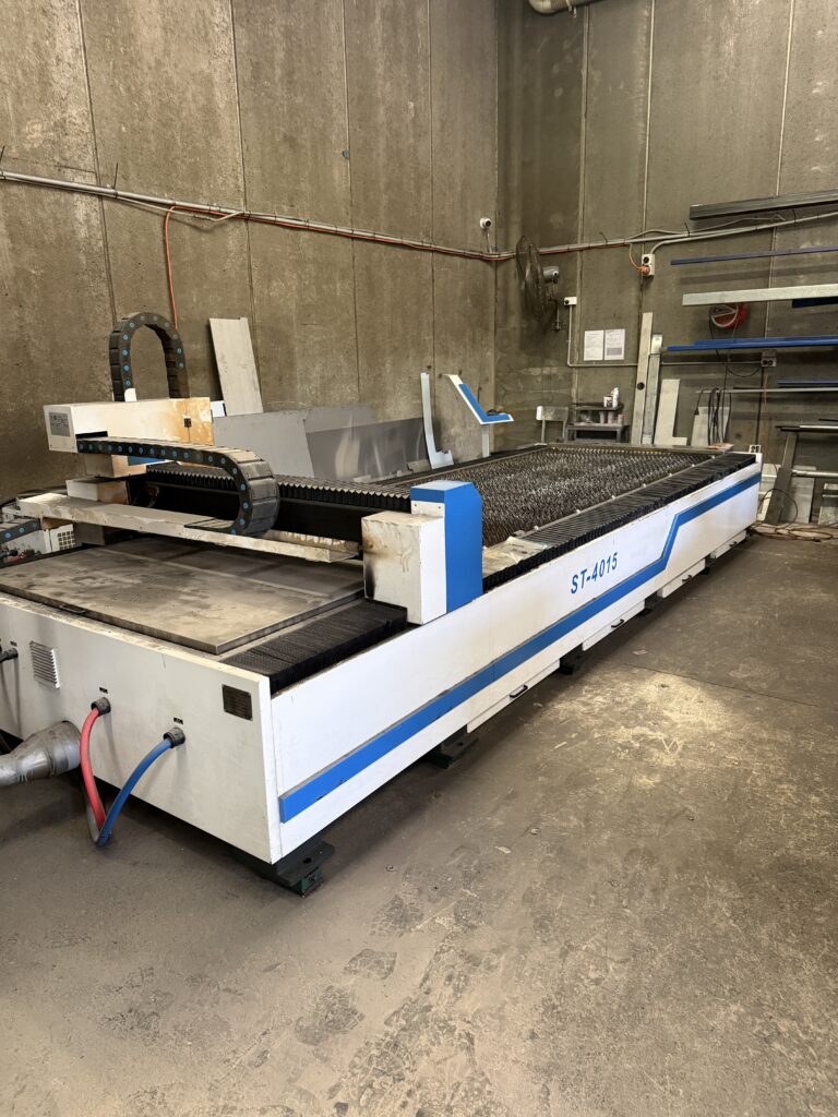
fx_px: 775
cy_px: 558
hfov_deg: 56.8
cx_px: 419
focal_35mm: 24
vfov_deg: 71.6
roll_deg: +1.1
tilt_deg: -13.9
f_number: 1.78
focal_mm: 6.76
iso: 500
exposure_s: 1/50
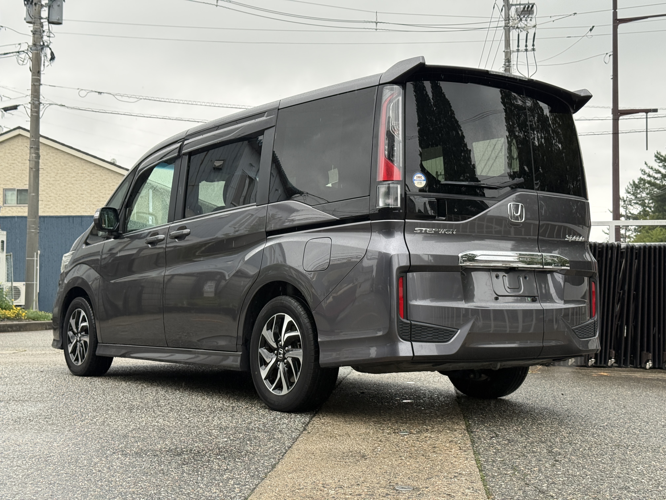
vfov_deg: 30.3
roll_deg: +0.0
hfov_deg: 39.7
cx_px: 333
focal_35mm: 48
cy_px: 250
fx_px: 924
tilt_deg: +2.2
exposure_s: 1/452
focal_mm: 6.76
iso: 100
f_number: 1.78
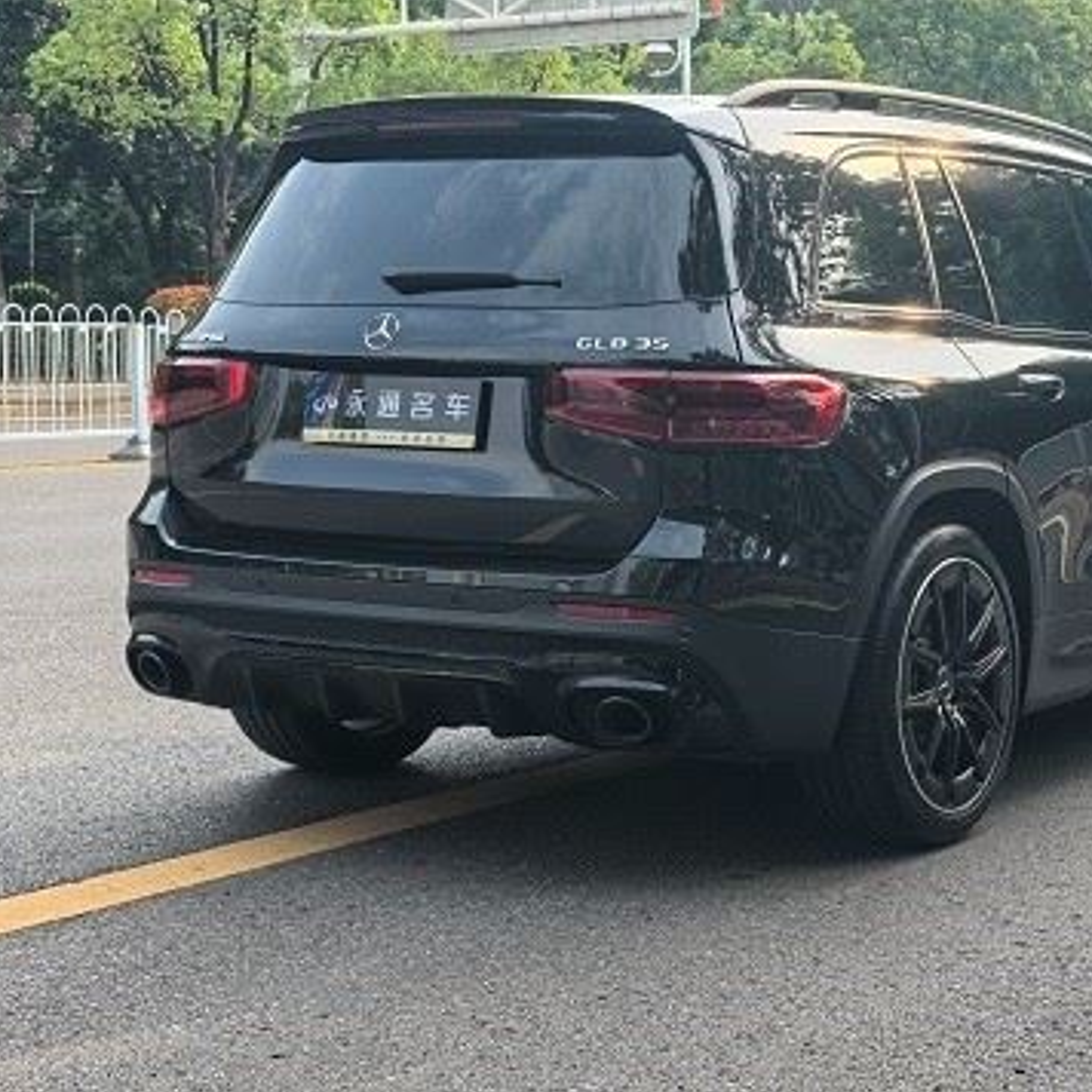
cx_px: 752
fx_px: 2391
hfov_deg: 25.6
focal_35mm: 67
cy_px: 520
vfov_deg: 25.7
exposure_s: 1/1190
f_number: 2
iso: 50
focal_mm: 6.98
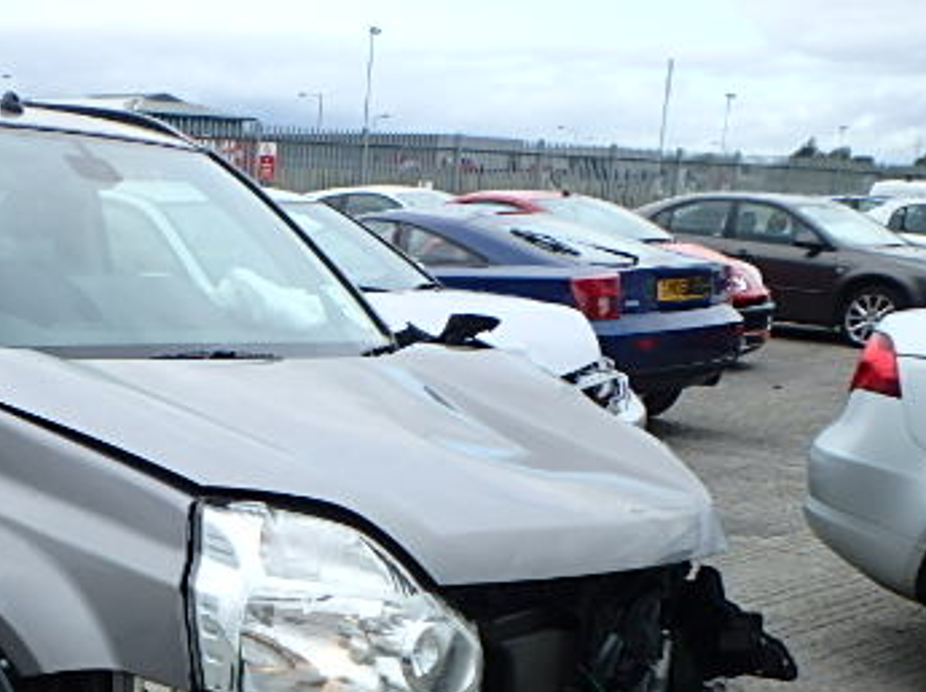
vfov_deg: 27.2
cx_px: 102
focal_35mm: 52
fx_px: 1390
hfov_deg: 34.9
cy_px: 598
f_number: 4.4
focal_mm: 5
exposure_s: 1/400
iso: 125
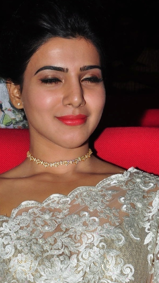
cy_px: 180
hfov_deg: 8.9
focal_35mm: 137
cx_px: 67
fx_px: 1026
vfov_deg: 15.7
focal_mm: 58
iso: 400
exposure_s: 1/125
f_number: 14
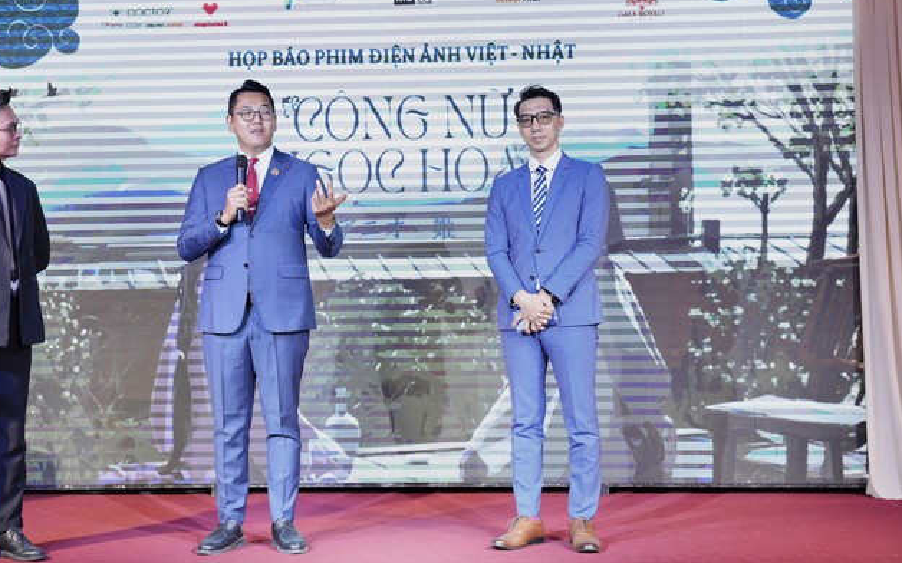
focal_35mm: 66
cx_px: 336
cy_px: 218
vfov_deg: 19.8
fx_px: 1611
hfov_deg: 31.1
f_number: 4
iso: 800
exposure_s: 1/160
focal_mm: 48.4
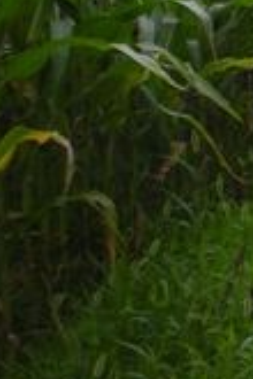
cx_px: 492
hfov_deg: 9.5
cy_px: -64
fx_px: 1434
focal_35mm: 136
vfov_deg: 14.6
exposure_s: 1/403
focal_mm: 6.3
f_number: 3.5
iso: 64
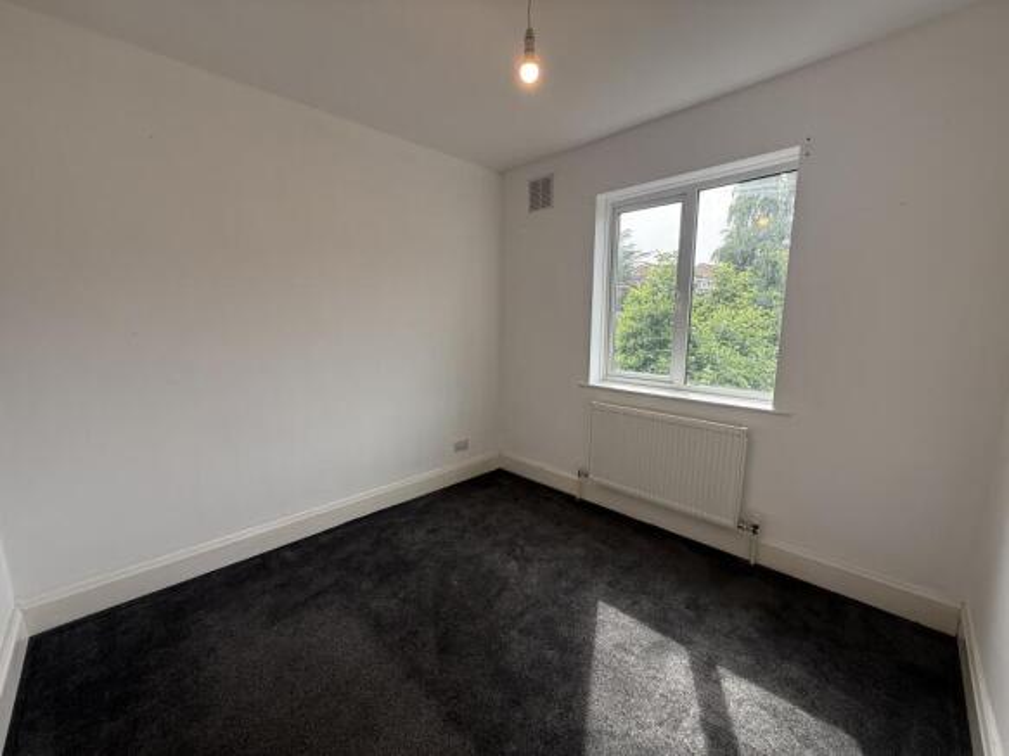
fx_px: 408
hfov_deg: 102.1
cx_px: 504
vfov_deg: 85.7
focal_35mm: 14
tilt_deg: -7.6
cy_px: 378
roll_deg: -0.5
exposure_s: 1/221
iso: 64
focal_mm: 2.22
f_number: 2.2
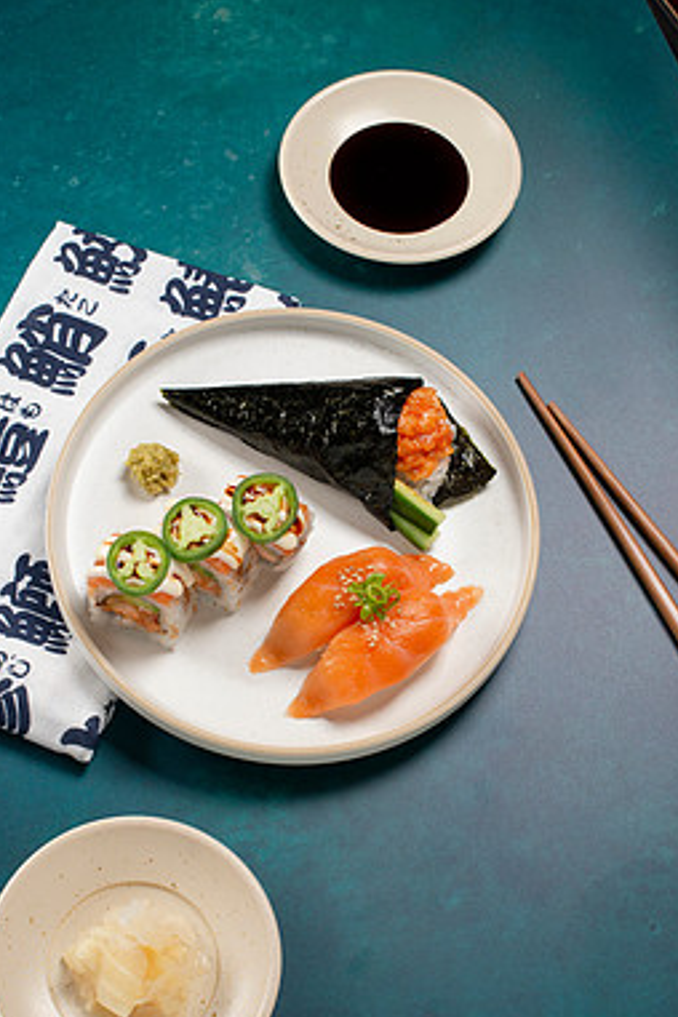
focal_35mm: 59
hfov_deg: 23.0
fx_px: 1667
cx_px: 302
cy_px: 571
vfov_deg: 33.9
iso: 250
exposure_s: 1/200
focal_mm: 50
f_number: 9
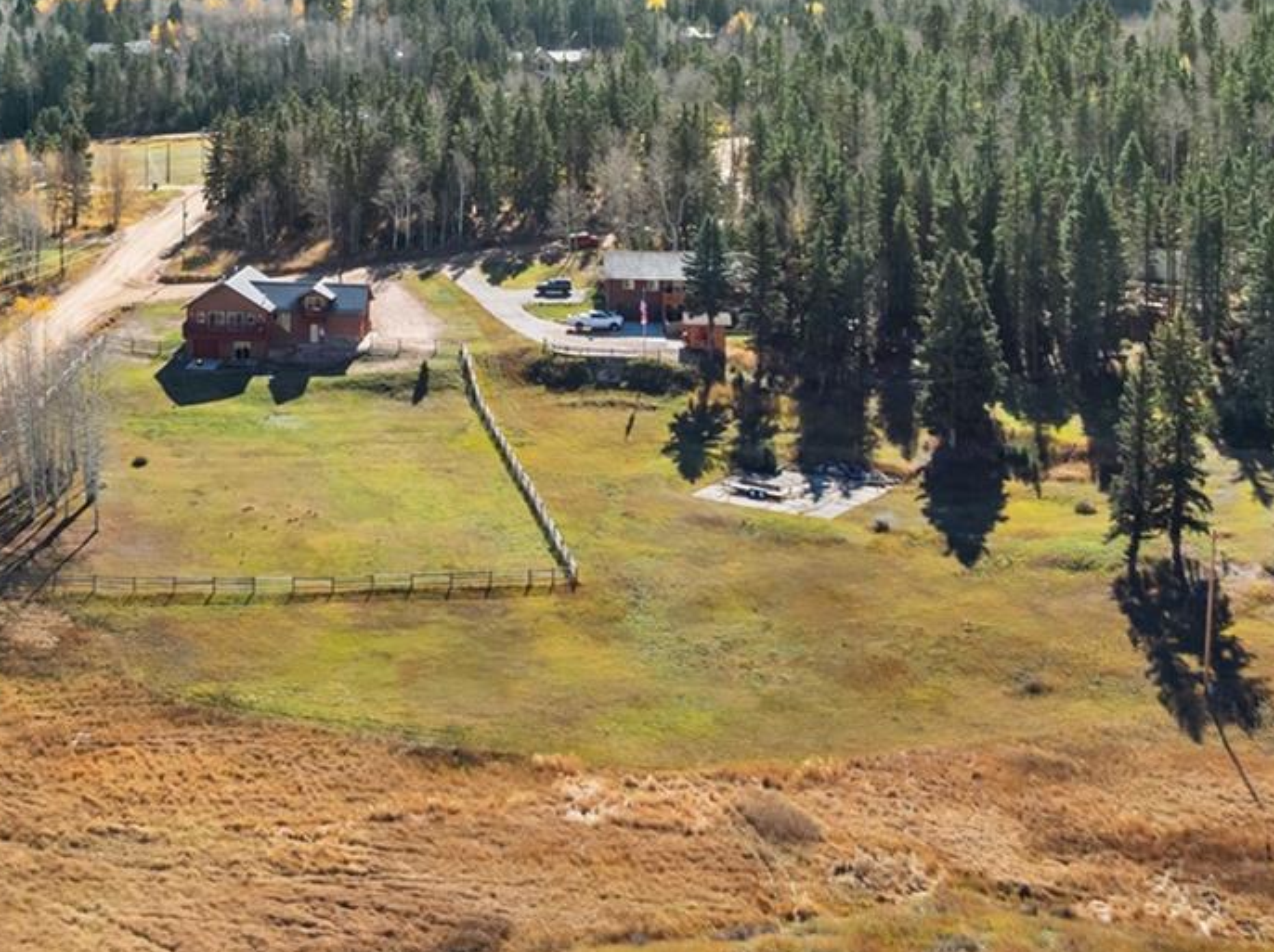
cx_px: 269
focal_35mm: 56
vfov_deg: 24.8
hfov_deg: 33.5
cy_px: -5
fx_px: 2059
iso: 180
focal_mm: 12.29
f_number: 2.8
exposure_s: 1/2000
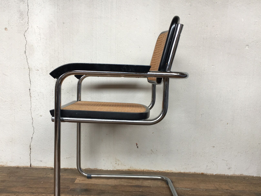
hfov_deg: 51.4
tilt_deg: -9.1
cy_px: 118
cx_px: 128
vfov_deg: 39.5
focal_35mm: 36
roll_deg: -1.5
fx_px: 271
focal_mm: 4.15
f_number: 2.2
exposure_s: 1/50
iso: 32
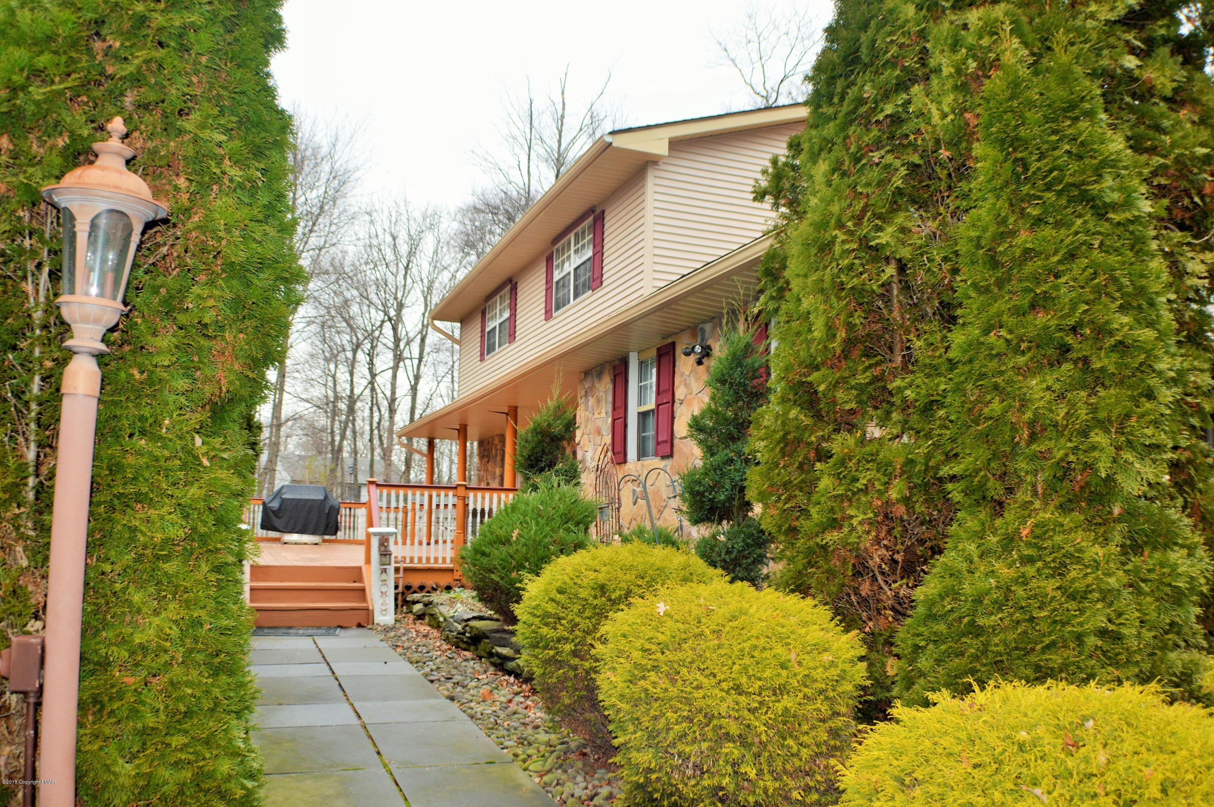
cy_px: 404
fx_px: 1213
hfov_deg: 53.2
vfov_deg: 36.8
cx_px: 607
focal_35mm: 36
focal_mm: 24
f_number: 4
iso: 400
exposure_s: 1/80
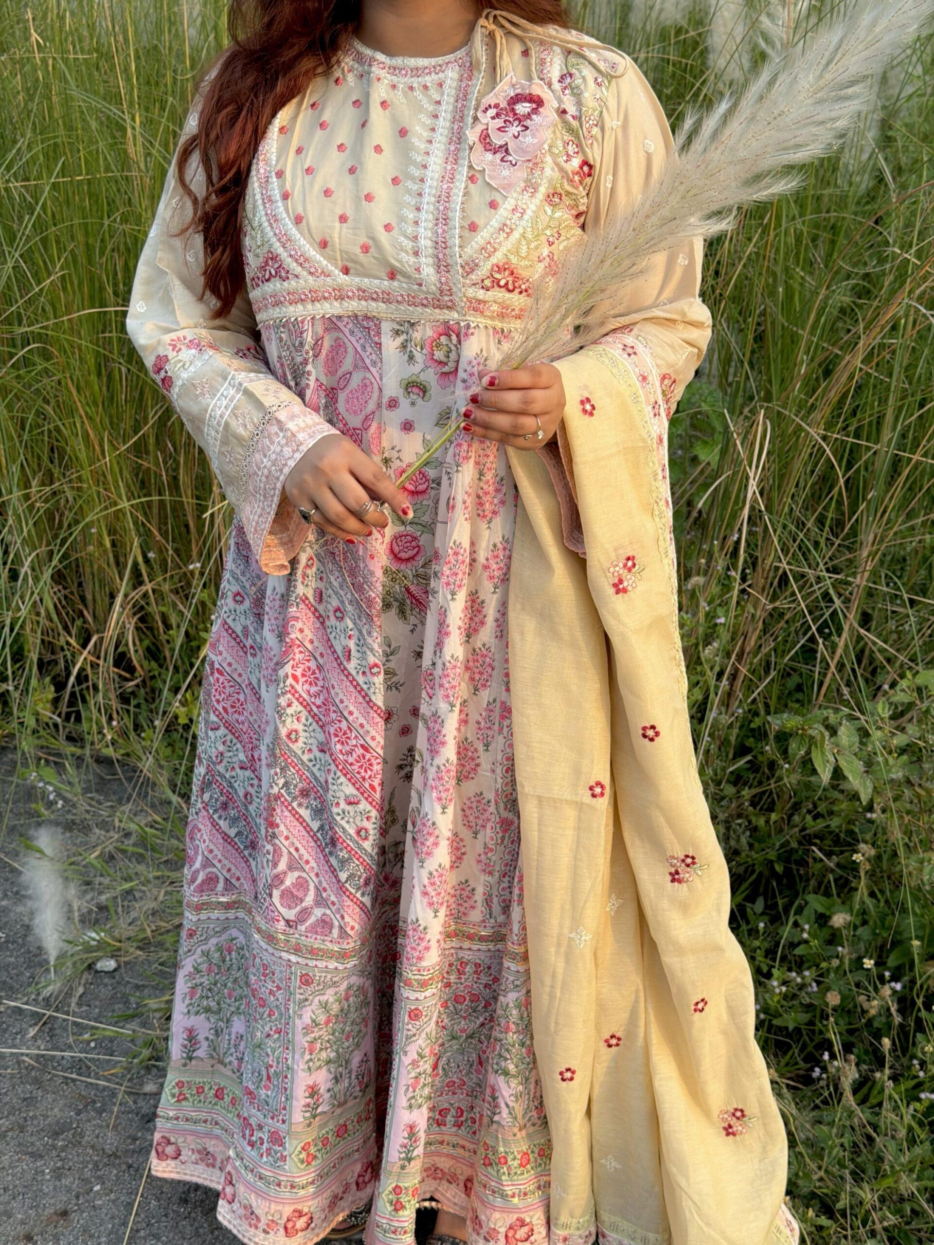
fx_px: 1727
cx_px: 467
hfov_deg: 30.3
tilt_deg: -26.1
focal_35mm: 48
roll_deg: -2.5
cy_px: 622
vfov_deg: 39.7
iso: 64
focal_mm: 6.76
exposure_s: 1/663
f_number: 1.78
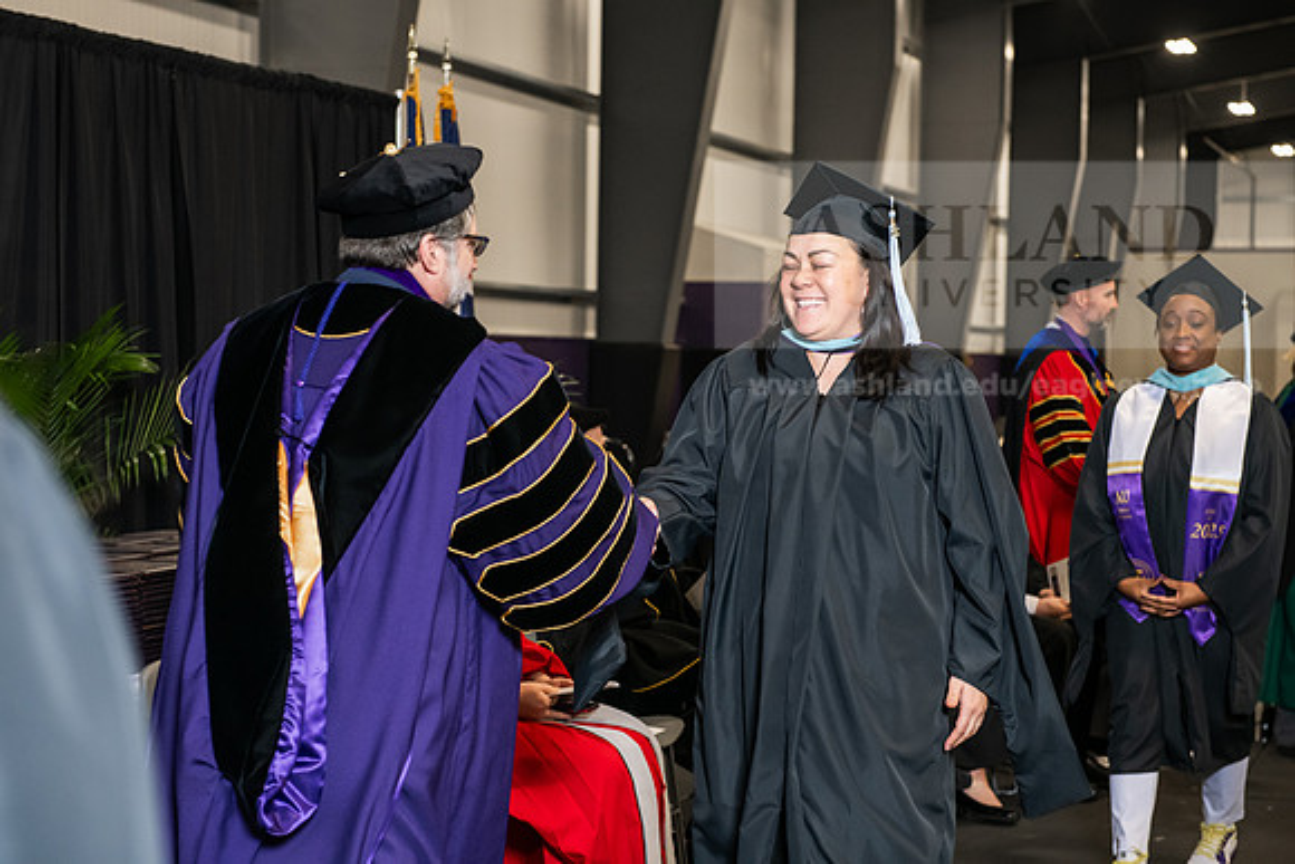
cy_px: 432
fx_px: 2519
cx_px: 648
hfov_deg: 28.8
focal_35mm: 70
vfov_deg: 19.5
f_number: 5
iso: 2000
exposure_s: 1/200
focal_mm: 70
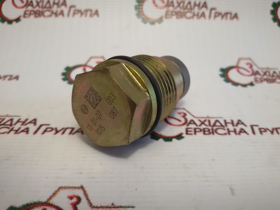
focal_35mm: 31
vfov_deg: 45.4
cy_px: 105
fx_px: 251
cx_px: 140
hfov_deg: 58.4
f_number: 2.4
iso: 50
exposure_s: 1/100
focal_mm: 2.93
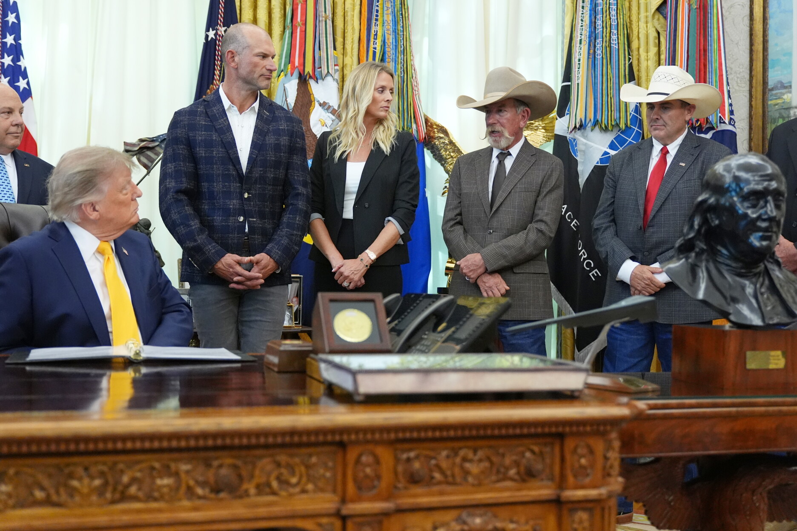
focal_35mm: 41
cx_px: 398
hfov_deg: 47.4
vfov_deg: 32.6
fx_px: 908
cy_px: 266
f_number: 2.8
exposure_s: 1/320
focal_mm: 41
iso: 5000
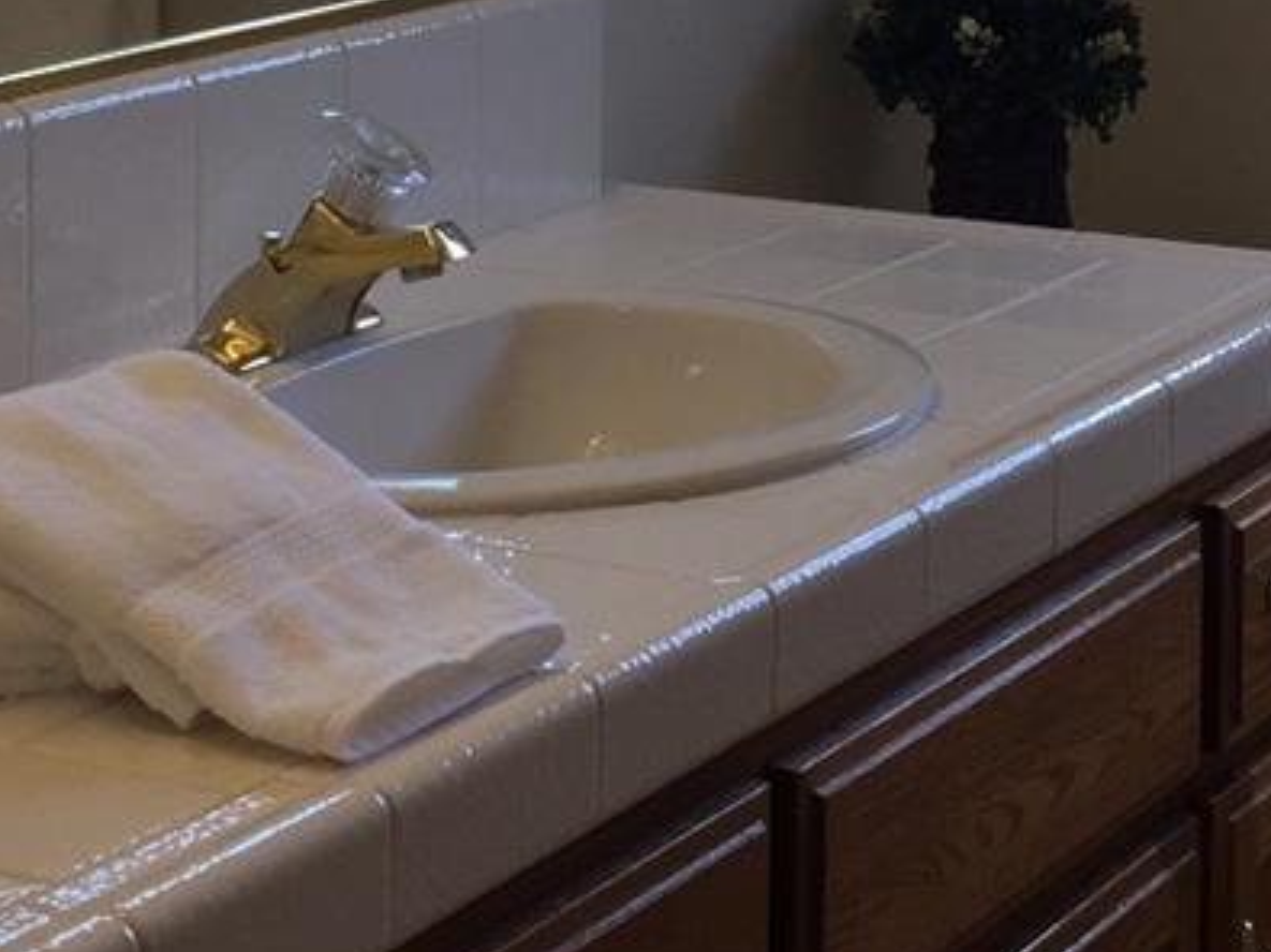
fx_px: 4038
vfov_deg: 12.9
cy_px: -386
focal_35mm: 110
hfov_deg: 17.8
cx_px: 914
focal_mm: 4.15
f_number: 2.2
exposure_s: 1/120
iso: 32
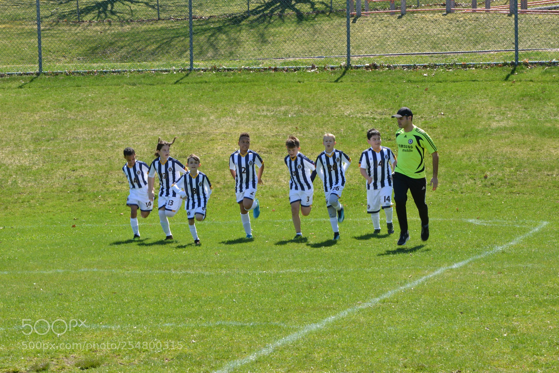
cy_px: 186
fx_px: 2484
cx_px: 280
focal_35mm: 160
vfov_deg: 8.6
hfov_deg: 12.8
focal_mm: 160
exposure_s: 1/100
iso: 800
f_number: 22
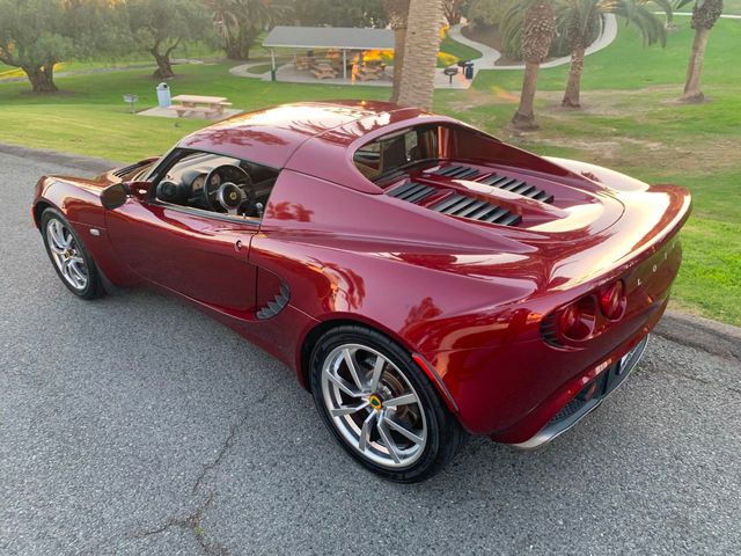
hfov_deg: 67.3
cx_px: 370
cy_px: 278
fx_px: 557
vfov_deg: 53.1
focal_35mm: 26
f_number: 1.8
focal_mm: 4.25
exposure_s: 1/119
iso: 100
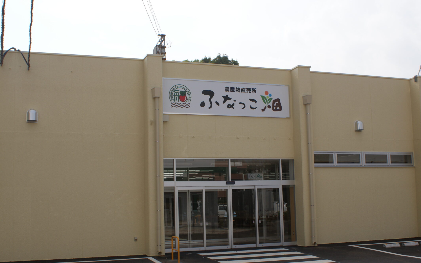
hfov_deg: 41.8
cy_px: 142
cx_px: 225
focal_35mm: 48
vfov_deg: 26.9
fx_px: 551
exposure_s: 1/160
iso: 100
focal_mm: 26
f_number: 11
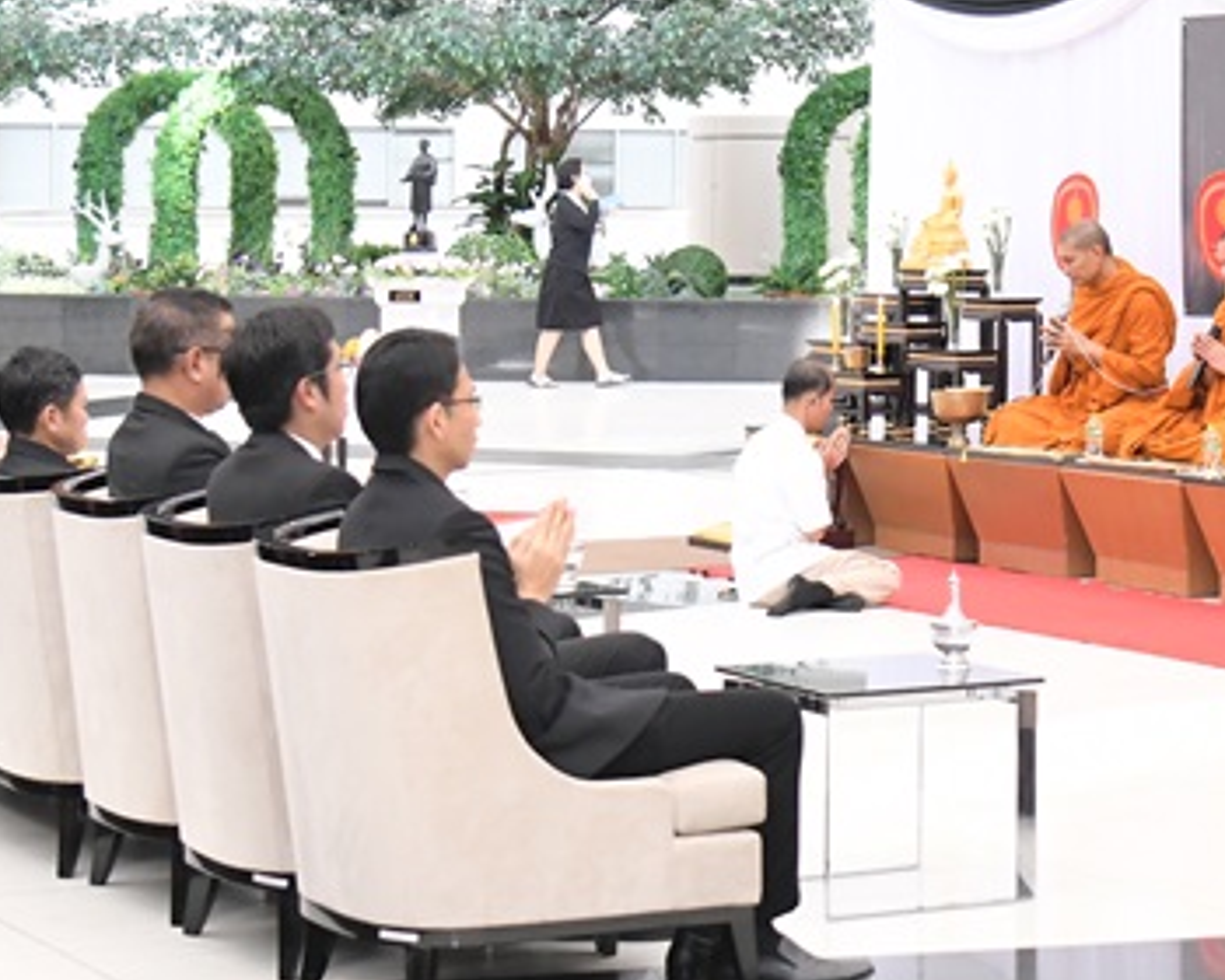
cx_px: 1068
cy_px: 94
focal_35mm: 103
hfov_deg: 18.4
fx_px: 3734
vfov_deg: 14.8
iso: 1600
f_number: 4.5
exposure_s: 1/100
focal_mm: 32
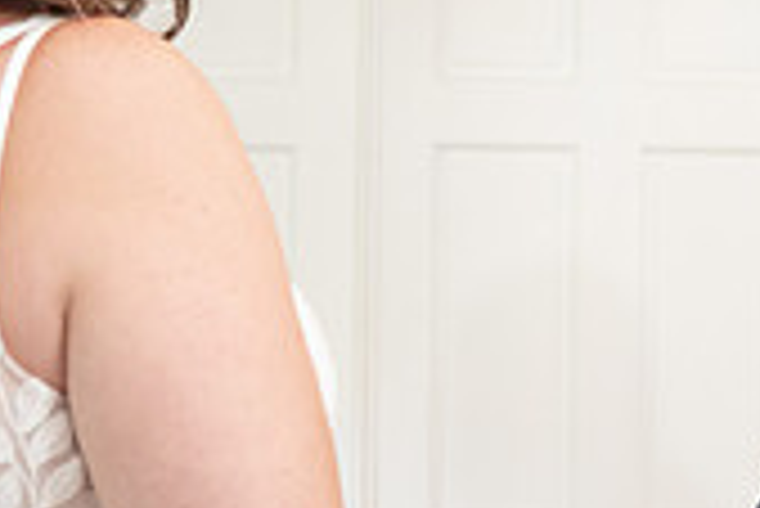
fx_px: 2958
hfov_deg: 14.6
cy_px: 176
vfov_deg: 9.8
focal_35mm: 140
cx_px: 520
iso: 2000
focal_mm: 35
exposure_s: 1/200
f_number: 5.6
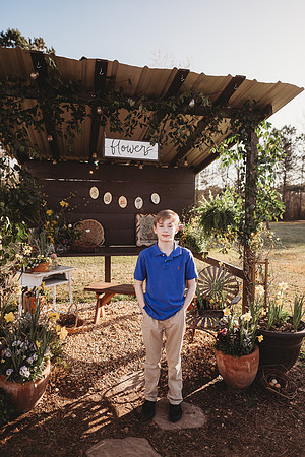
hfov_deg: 53.1
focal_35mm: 24
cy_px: 228
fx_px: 305
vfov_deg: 73.7
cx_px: 152
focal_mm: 24
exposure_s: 1/800
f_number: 2.5
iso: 100
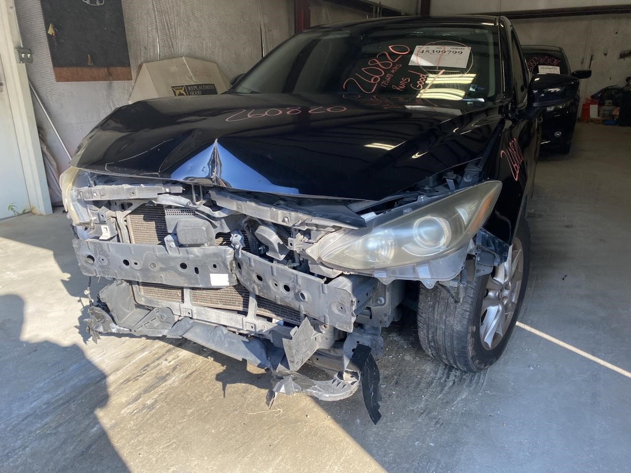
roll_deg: +0.3
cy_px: 236
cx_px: 316
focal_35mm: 26
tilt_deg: -16.8
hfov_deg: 67.3
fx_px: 474
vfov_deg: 53.1
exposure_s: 1/342
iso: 32
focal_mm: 4.25
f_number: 1.8
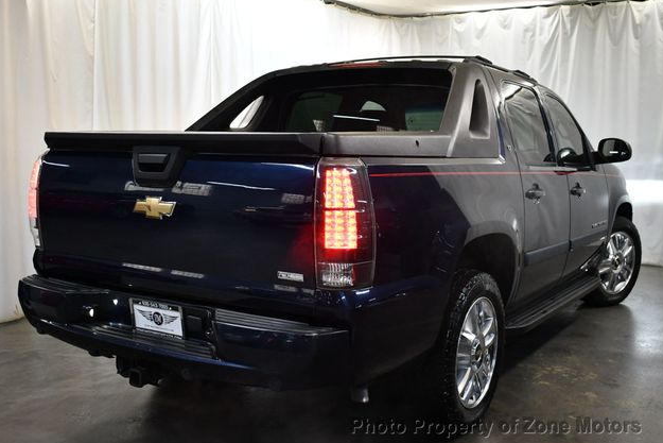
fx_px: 755
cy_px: 219
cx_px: 337
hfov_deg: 47.4
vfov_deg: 32.6
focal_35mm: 41
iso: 900
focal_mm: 20
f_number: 3.5
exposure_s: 1/125
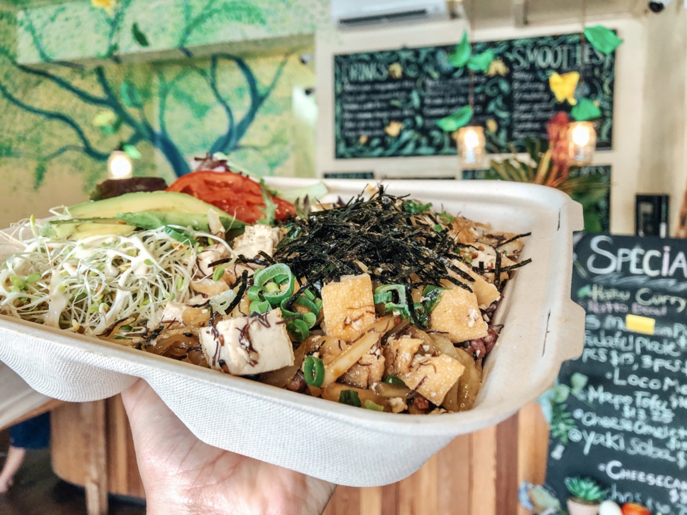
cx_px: 344
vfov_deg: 49.7
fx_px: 556
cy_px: 258
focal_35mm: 28
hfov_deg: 63.4
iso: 25
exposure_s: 1/30
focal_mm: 3.99
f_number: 1.8
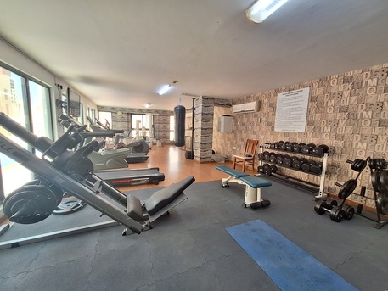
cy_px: 146
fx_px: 146
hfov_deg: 106.2
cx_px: 194
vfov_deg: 89.9
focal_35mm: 13
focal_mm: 1.74
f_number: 2.2
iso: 160
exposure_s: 1/50
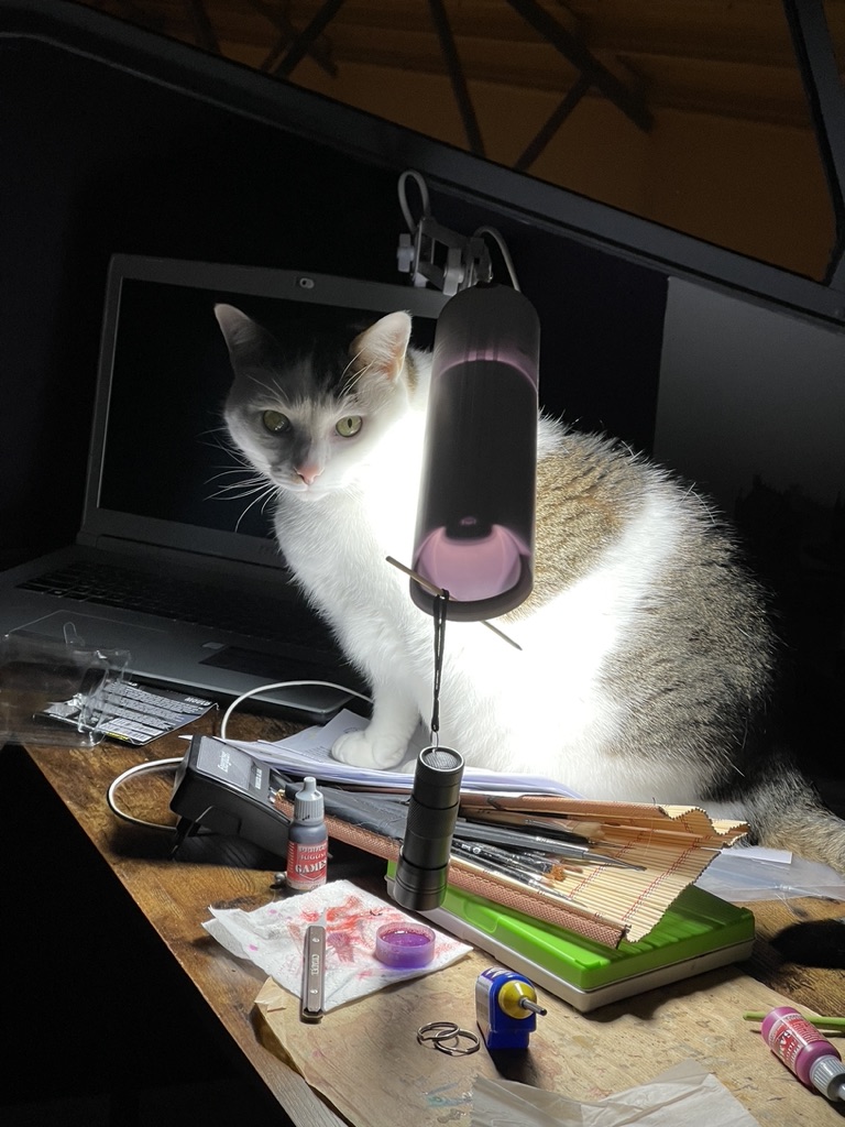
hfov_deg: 22.9
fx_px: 2083
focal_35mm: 64
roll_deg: -2.1
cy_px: 564
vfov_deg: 30.3
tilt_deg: -15.5
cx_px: 422
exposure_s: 1/50
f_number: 2.2
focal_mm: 7.5
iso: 100
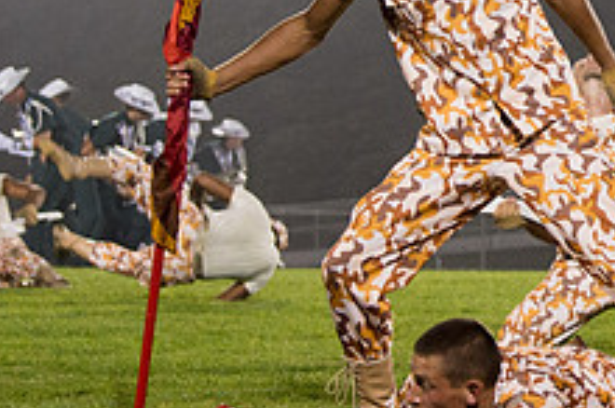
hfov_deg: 7.2
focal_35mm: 283
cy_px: -34
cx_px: 786
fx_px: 4827
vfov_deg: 4.8
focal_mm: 70
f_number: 4.5
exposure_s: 1/160
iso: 2000
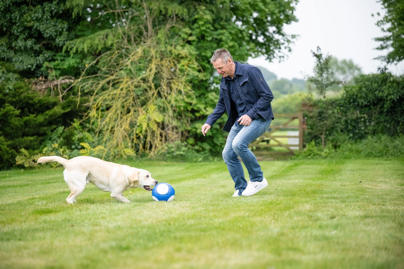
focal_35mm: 101
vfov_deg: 13.5
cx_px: 202
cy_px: 134
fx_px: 1133
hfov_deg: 20.2
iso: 1600
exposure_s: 1/12800
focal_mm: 101
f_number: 2.8
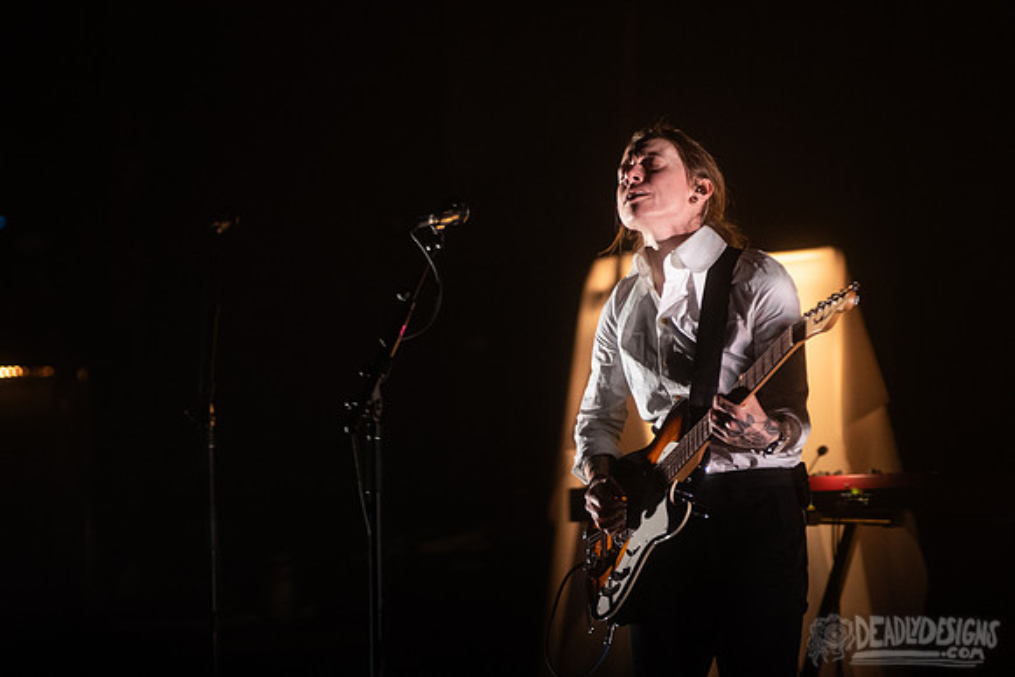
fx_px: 6898
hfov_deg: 8.4
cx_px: 495
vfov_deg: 5.6
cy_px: 263
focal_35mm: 245
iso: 2000
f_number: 4
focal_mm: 200
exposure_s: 1/100
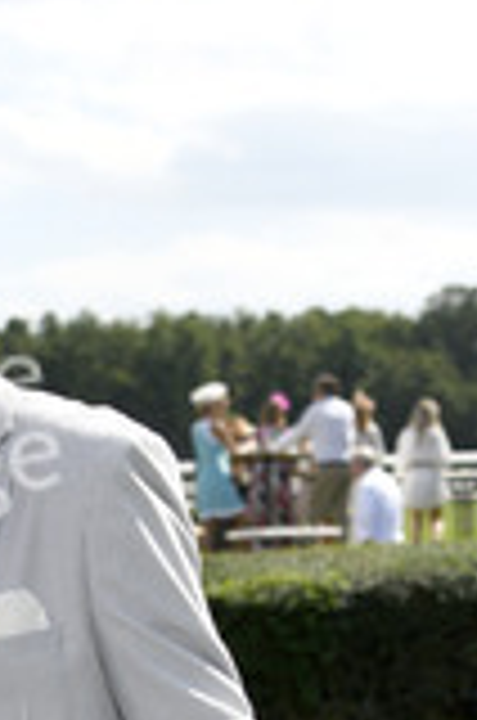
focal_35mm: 105
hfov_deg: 12.8
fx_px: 2096
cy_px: 688
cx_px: -40
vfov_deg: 19.0
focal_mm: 42
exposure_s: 1/8000
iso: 640
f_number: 4
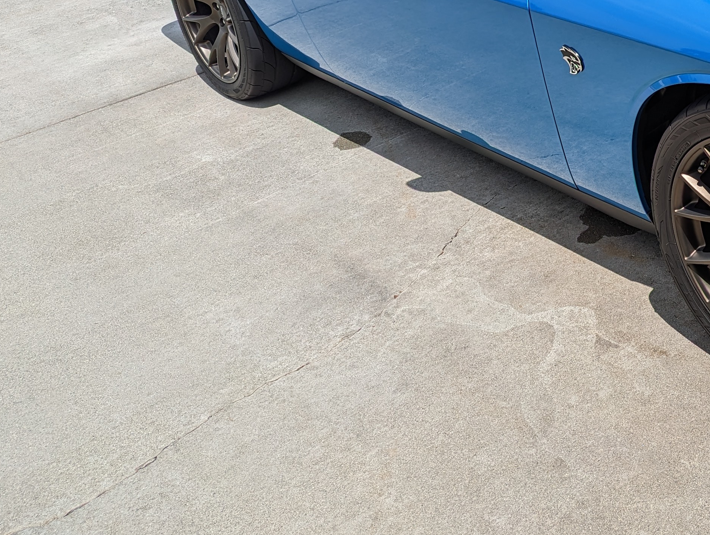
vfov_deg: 26.5
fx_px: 1068
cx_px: 758
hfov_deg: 32.8
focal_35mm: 52
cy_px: -6
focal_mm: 6.81
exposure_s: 1/2632
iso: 42
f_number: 1.85
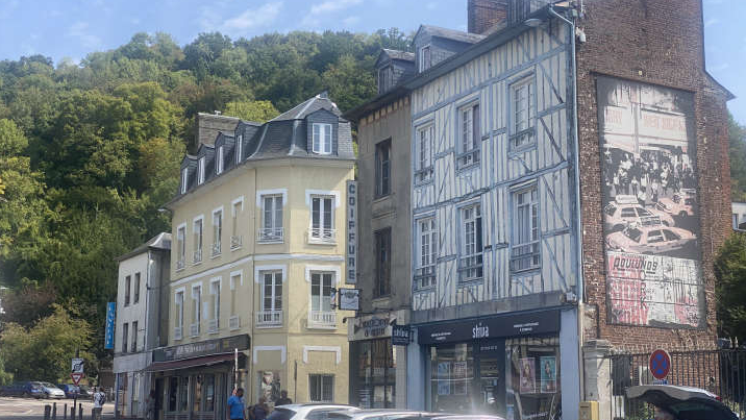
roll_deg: -1.6
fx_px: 1128
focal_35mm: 57
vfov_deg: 21.1
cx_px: 372
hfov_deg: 36.6
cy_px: 225
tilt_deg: +9.6
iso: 20
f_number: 2
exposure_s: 1/1261
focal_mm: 6
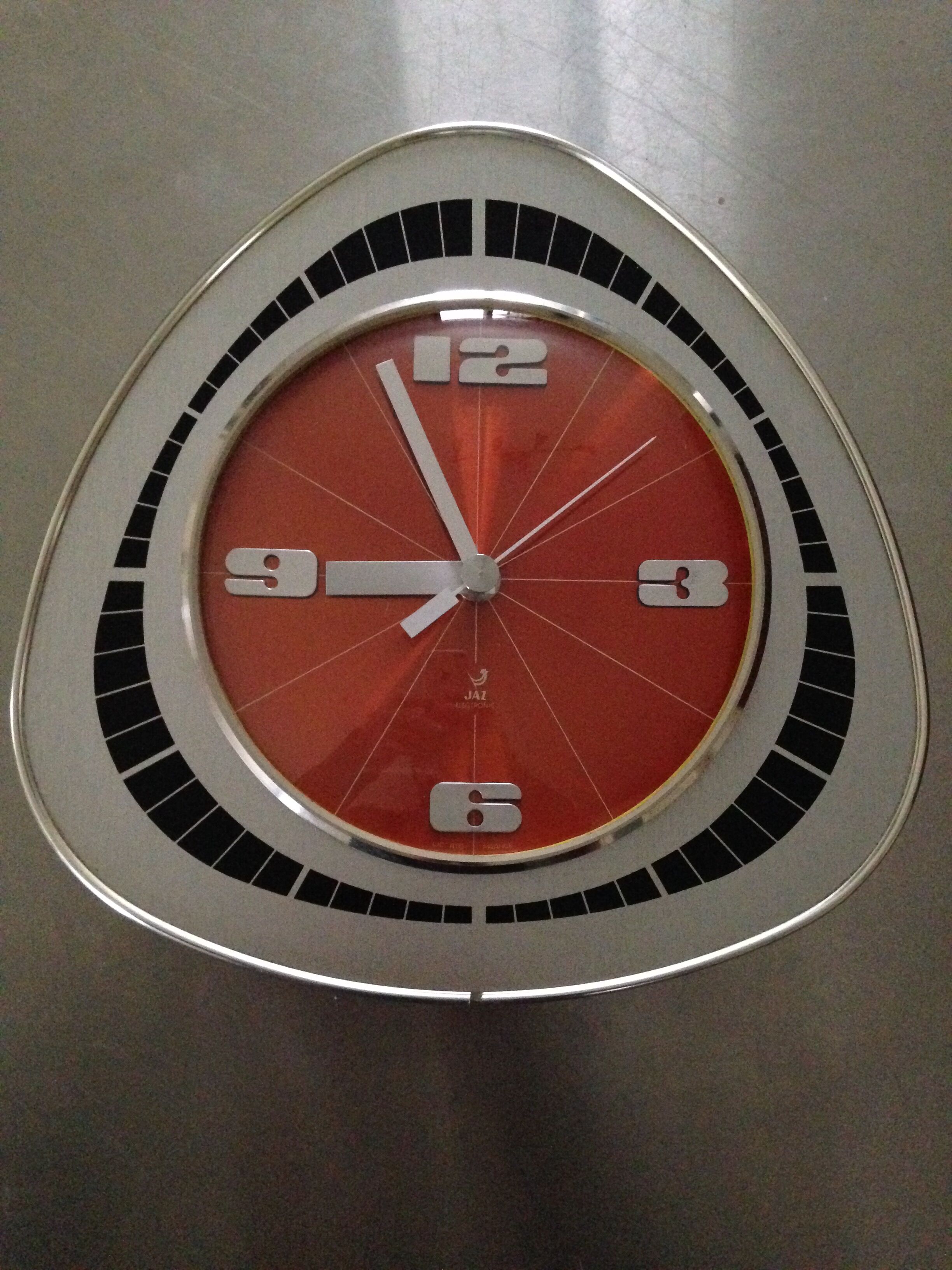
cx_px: 476
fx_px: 1210
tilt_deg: -81.7
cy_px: 635
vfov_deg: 55.4
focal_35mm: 33
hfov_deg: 42.9
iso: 800
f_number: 2.4
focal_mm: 4.12
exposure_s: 1/15
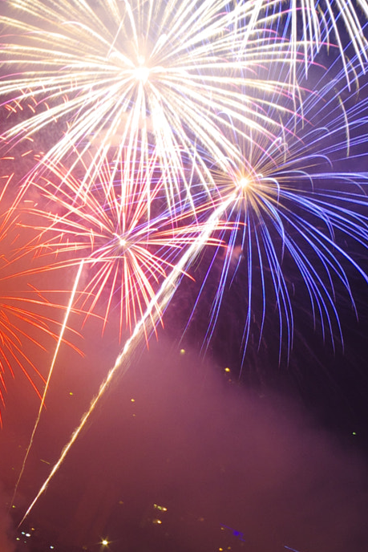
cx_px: -45
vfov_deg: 18.8
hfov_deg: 12.6
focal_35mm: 107
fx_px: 1640
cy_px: 477
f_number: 8
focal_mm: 30.63
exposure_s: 3
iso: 200
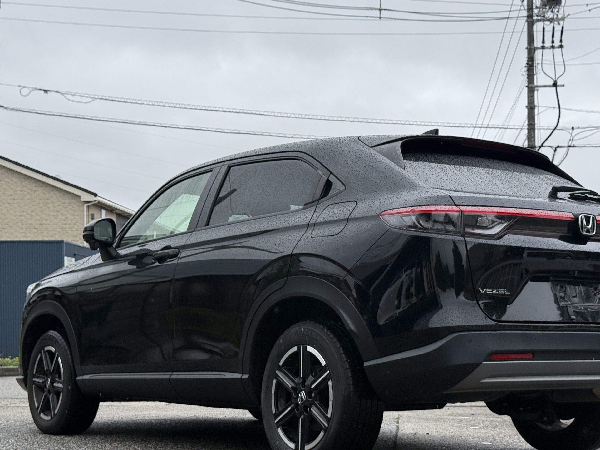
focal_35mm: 62
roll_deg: +0.1
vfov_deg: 23.6
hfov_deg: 31.1
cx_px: 349
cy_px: 280
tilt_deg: +2.4
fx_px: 1075
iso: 80
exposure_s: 1/794
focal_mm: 6.76
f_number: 1.78
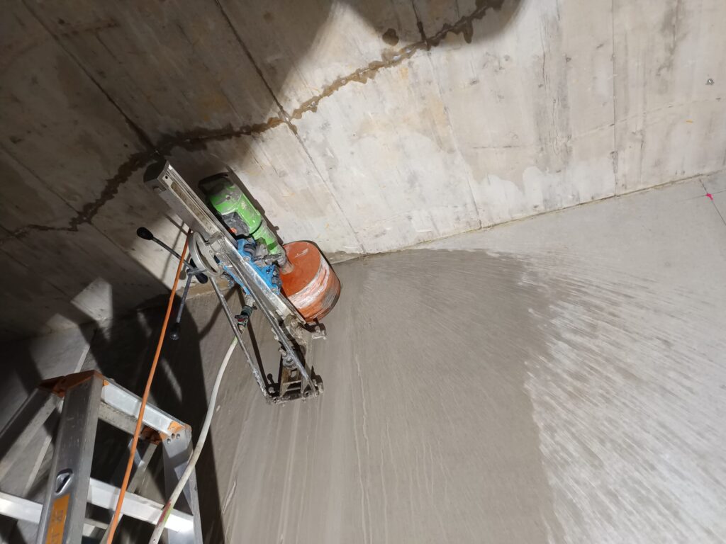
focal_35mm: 24
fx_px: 503
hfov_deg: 71.6
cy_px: 272
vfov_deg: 56.8
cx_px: 363
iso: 2105
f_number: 1.7
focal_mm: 5.31
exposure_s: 1/25
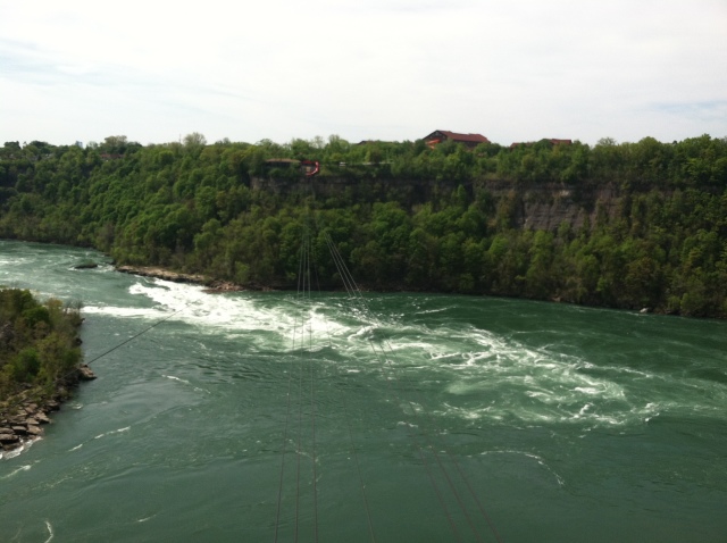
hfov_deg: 52.7
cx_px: 364
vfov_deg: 40.6
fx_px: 734
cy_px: 272
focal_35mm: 35
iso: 80
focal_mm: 3.85
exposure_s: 1/1111
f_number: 2.8
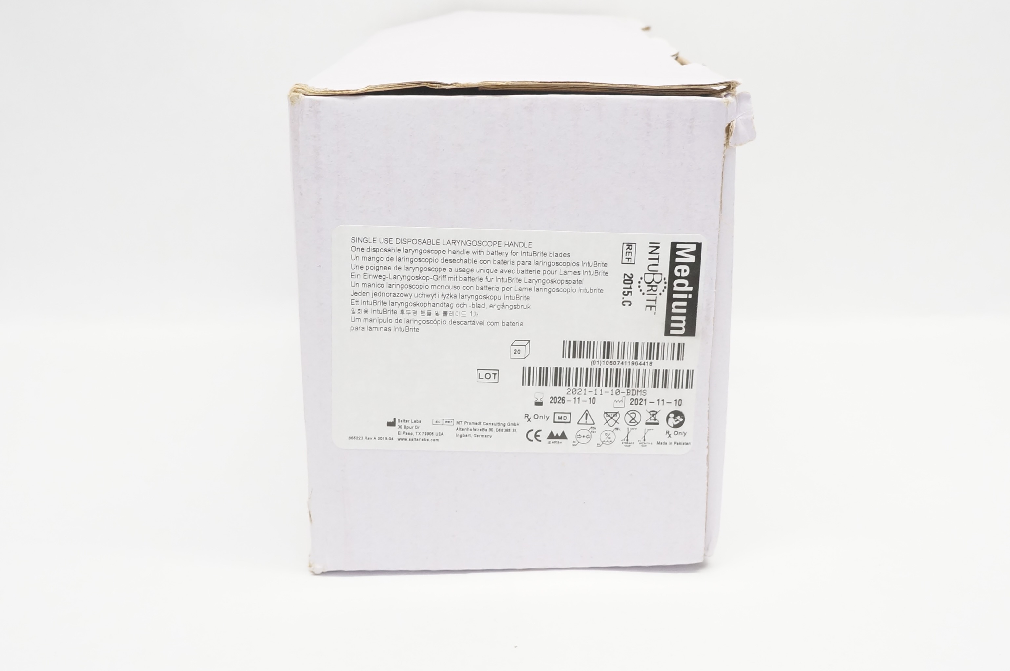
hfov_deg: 45.5
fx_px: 1205
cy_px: 330
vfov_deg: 31.1
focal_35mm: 43
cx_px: 509
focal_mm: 18
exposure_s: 1/60
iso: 800
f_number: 6.3
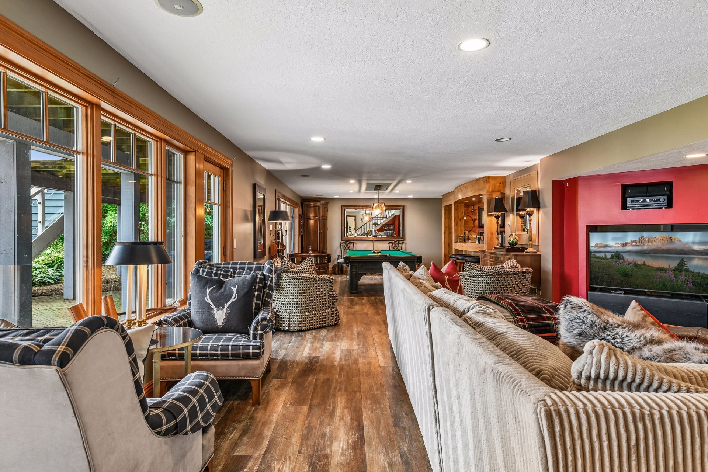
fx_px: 393
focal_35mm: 20
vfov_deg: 61.9
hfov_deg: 84.0
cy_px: 236
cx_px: 354
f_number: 10
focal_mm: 20
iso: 1250
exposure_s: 1/25
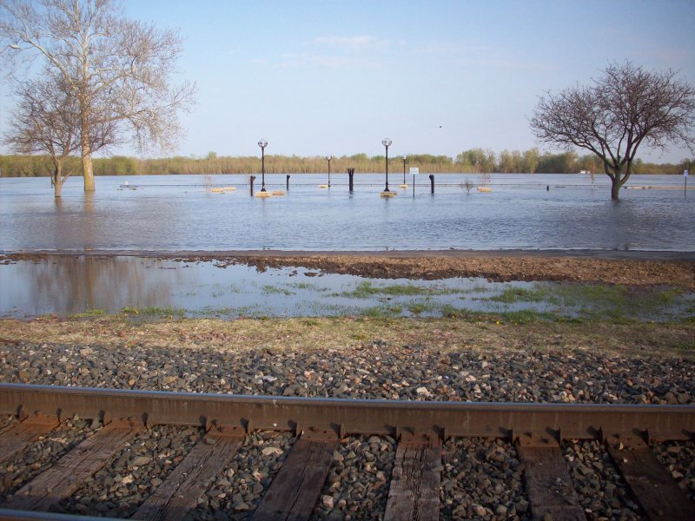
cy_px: 260
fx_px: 743
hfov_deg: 50.1
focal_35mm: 37
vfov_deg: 38.7
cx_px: 348
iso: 80
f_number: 2.8
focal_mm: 6.2
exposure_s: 1/600
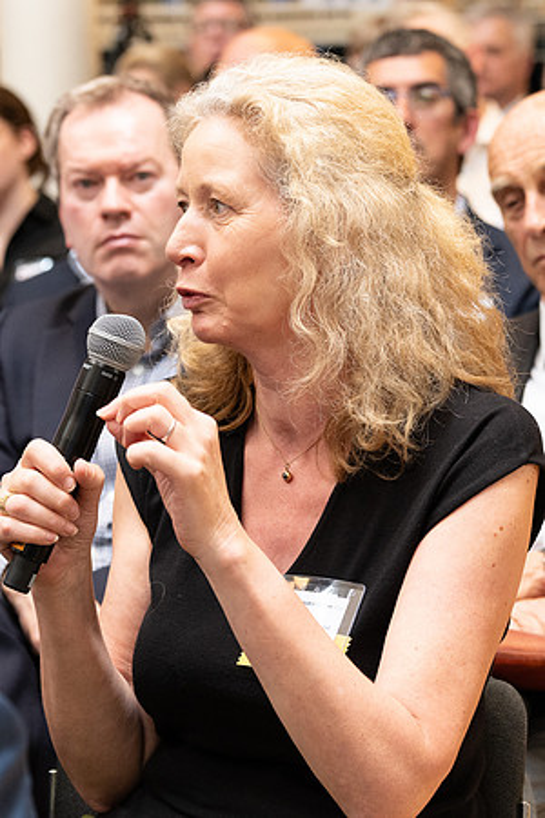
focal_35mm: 150
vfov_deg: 13.7
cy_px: 409
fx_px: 3412
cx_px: 360
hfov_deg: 9.1
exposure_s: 1/320
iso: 2500
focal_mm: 100
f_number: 5
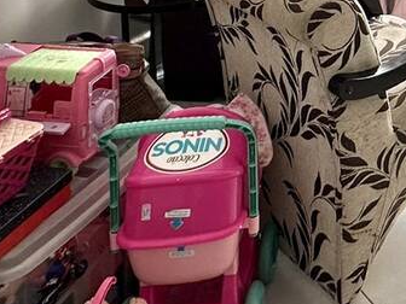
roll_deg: -1.9
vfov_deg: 19.7
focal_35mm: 60
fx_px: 704
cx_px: 533
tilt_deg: -5.4
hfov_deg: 26.9
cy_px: -204
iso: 64
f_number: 2.2
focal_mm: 2.22
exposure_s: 1/99
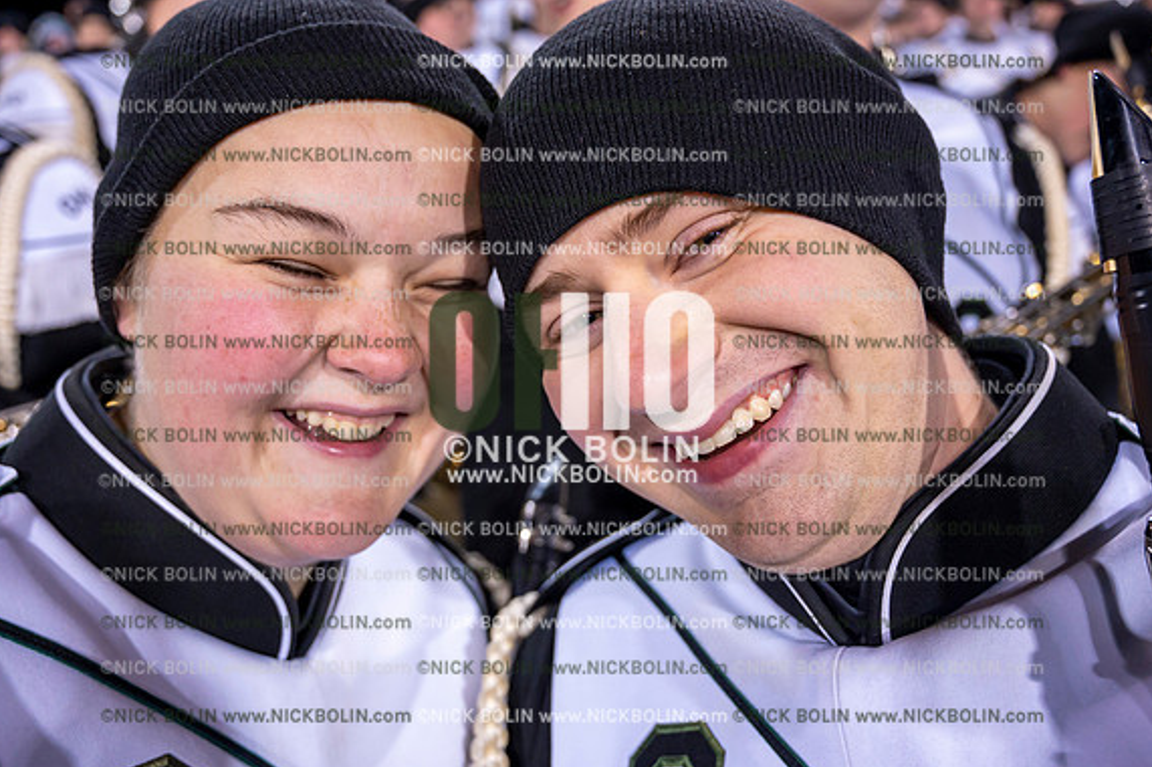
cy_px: 388
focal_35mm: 32
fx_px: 1023
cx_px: 571
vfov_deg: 41.1
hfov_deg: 58.7
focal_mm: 31.5
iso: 5000
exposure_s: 1/250
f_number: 4.5
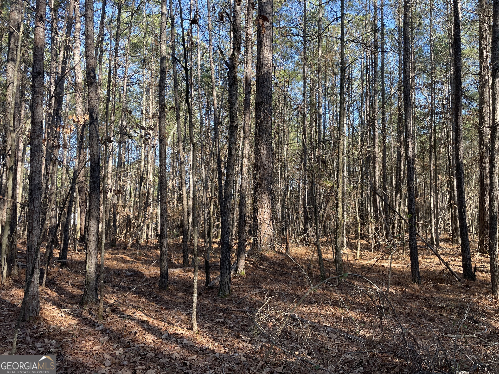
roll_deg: -0.3
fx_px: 375
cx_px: 250
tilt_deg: +4.8
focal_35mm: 26
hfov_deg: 67.3
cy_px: 187
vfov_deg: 53.1
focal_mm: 4.2
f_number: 1.6
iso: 32
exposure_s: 1/181
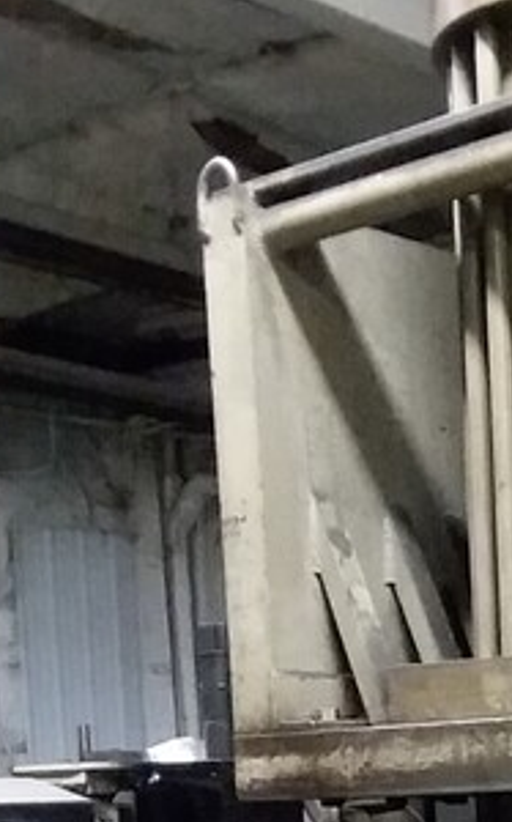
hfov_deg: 14.7
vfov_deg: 23.5
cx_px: 786
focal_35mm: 82
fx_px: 1834
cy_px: 932
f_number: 1.9
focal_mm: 2.47
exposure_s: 1/17
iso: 400
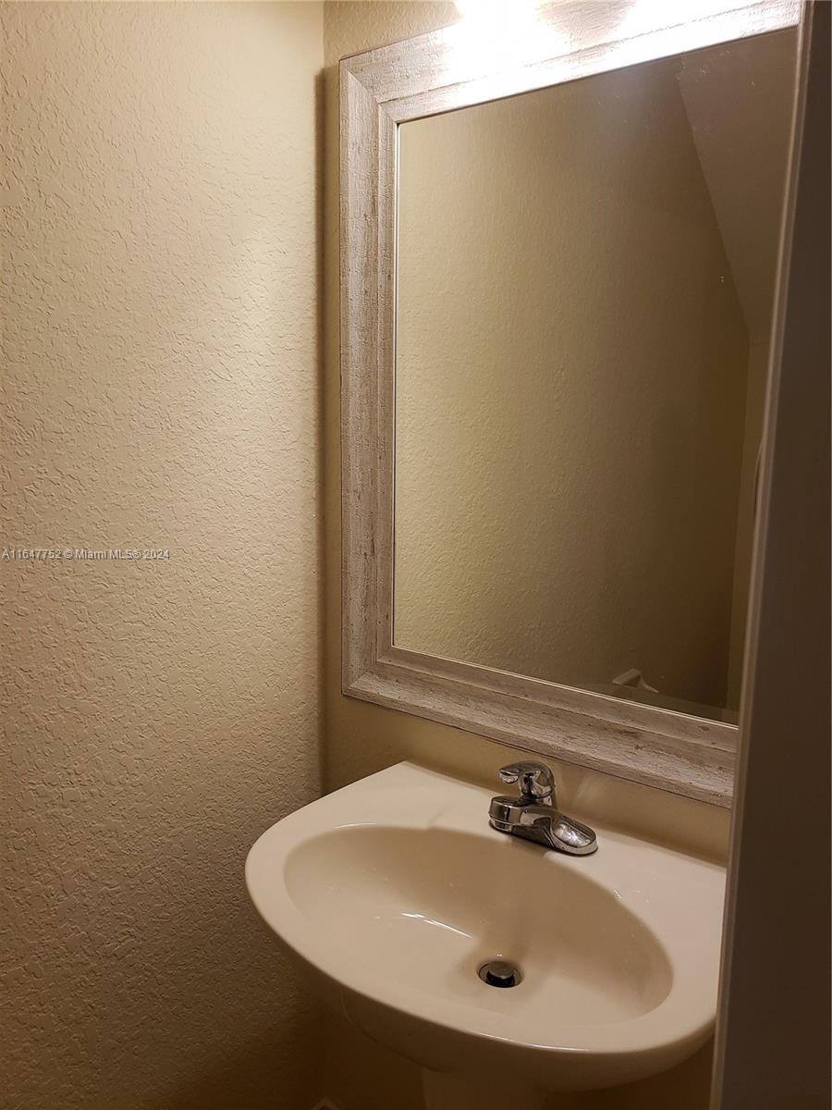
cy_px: 555
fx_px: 833
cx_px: 416
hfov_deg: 53.1
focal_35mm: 26
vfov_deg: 67.3
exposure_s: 1/60
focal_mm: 4.3
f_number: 2.4
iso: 160
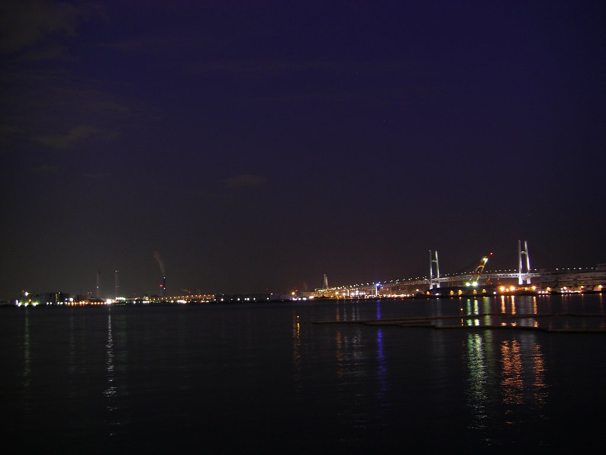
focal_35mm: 38
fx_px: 665
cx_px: 303
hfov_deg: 49.0
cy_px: 228
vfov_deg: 37.7
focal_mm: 6.3
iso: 50
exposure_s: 4
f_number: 3.4
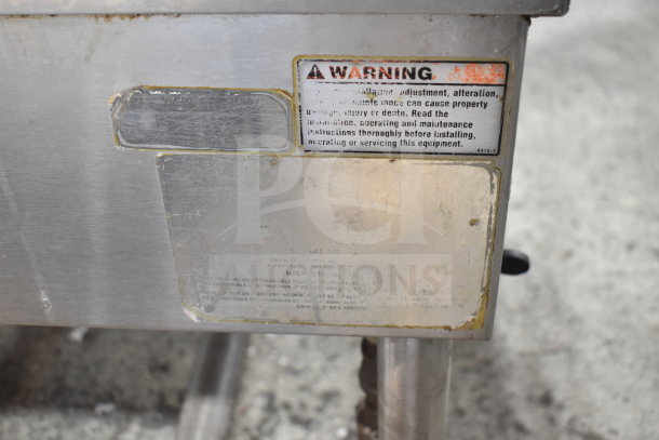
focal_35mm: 45
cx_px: 330
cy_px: 220
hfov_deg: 43.6
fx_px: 824
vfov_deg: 29.9
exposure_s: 1/50
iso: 1000
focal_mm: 30
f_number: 4.2
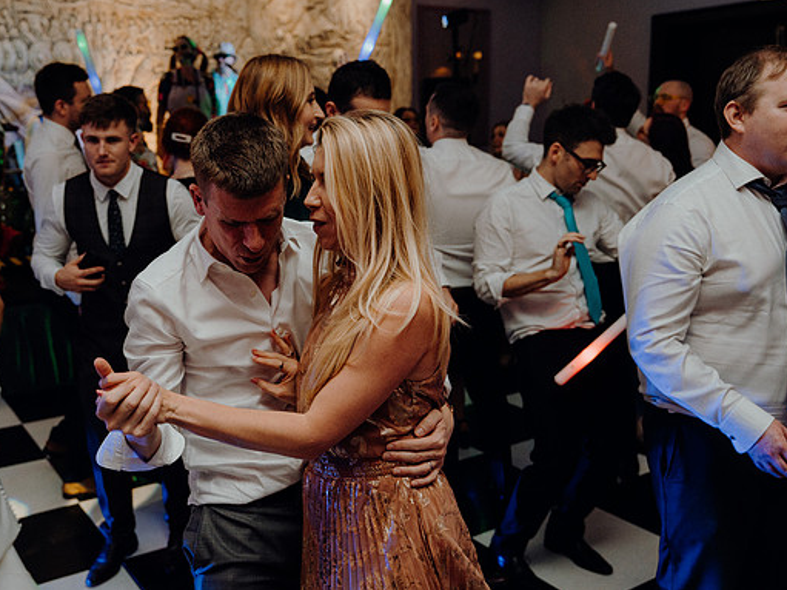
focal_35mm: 36
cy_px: 293
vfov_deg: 39.6
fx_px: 818
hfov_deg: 51.3
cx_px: 351
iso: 2500
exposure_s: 1/160
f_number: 3.5
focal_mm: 33
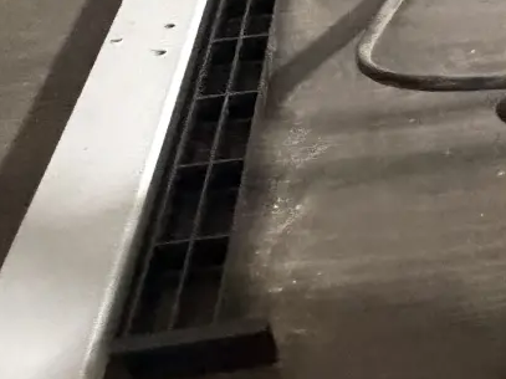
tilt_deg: -37.0
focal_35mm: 66
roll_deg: +2.6
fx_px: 964
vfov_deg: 22.2
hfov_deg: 25.5
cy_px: 183
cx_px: 650
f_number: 2.2
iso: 1250
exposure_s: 1/57
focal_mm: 2.22
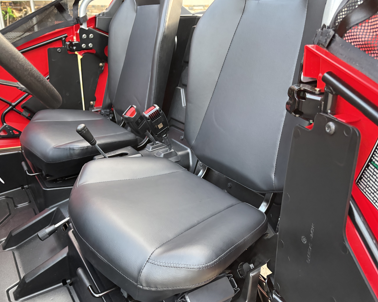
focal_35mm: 28
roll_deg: +1.5
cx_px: 170
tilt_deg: -23.1
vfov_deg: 51.5
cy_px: 153
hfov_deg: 62.1
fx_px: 313
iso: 320
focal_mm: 5.96
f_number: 1.6
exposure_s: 1/60
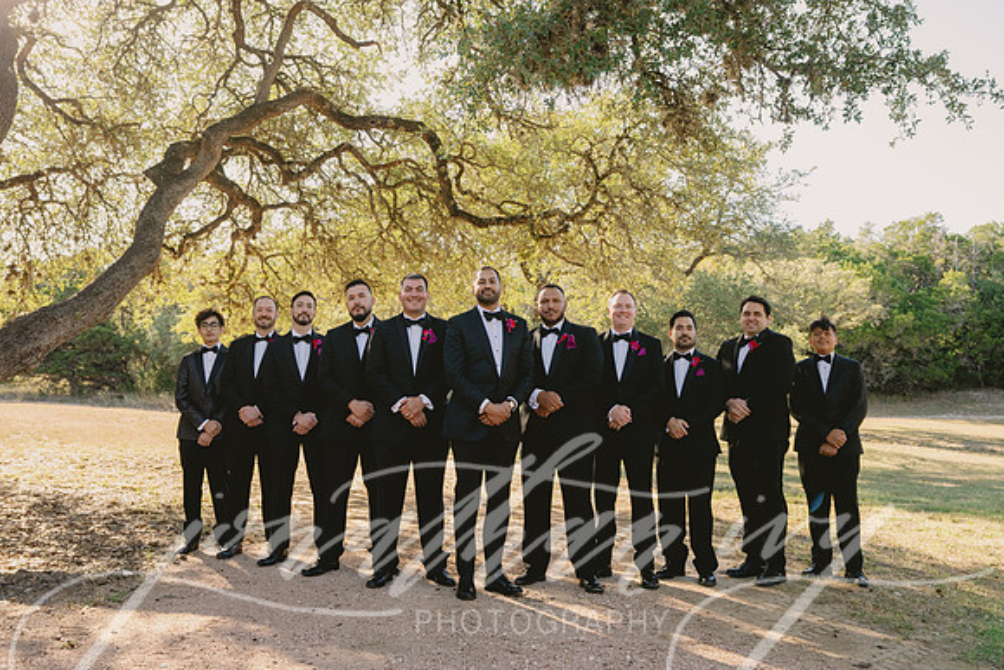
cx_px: 483
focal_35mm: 31
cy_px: 276
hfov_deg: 61.0
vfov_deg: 42.8
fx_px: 852
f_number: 5
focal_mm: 26
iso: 640
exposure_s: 1/250
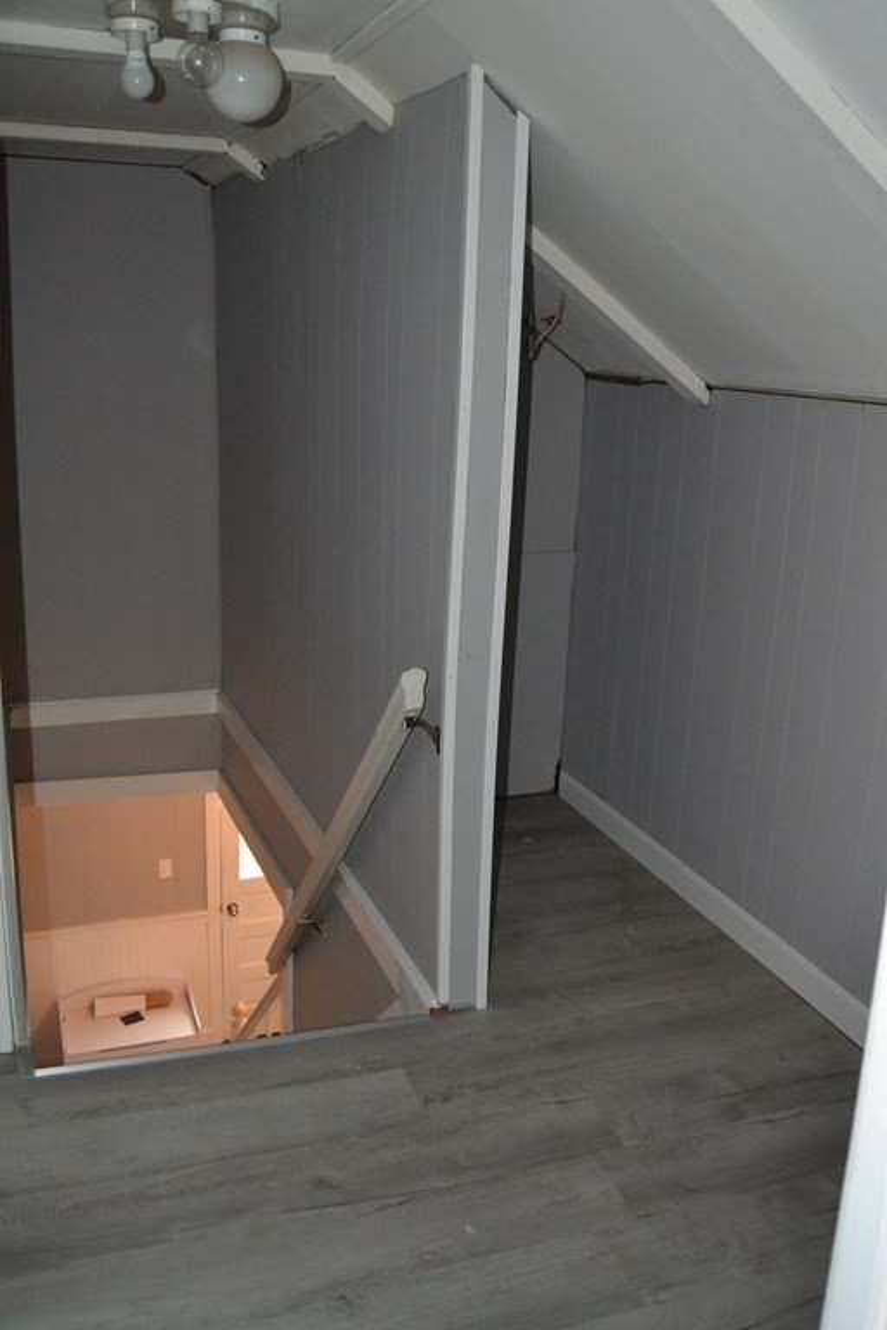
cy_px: 665
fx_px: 1109
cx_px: 444
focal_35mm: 30
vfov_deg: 61.9
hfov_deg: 43.6
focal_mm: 20
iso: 3200
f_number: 3.5
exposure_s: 1/60
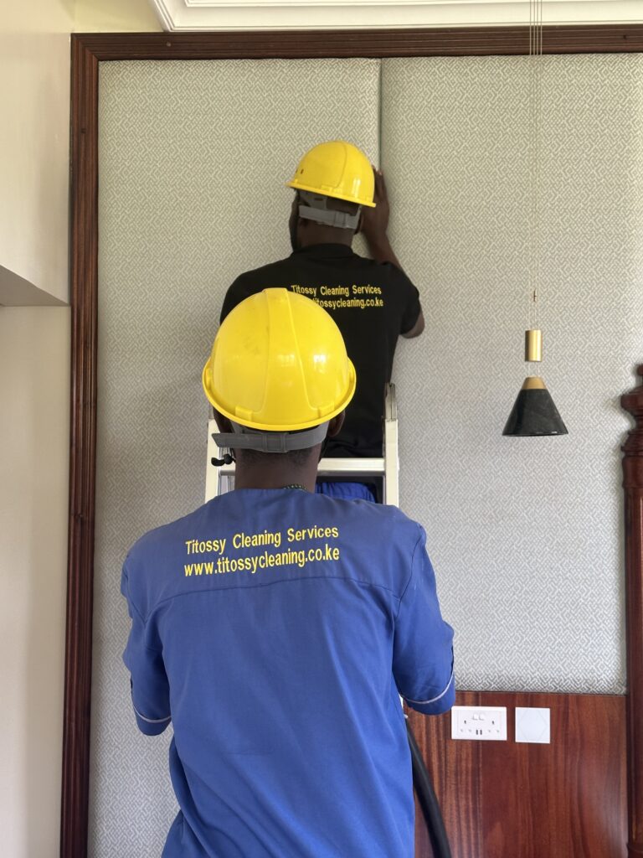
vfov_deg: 39.7
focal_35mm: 48
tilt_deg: +2.2
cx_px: 322
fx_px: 1189
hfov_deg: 30.3
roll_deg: -1.1
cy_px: 429
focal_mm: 6.86
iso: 100
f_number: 1.78
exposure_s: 1/60
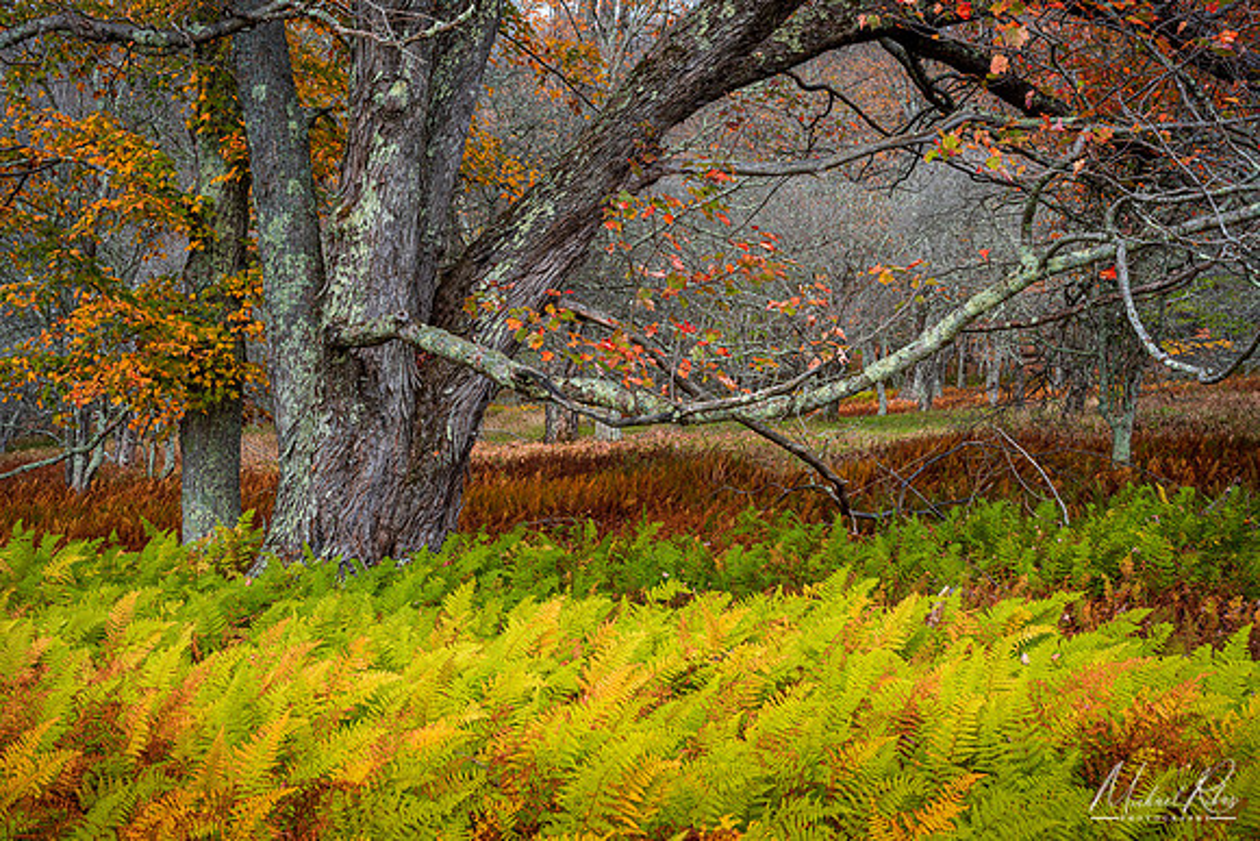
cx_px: 630
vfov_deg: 27.0
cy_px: 420
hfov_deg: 39.6
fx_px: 1751
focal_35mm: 50
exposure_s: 1/80
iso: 100
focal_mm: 50
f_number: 11
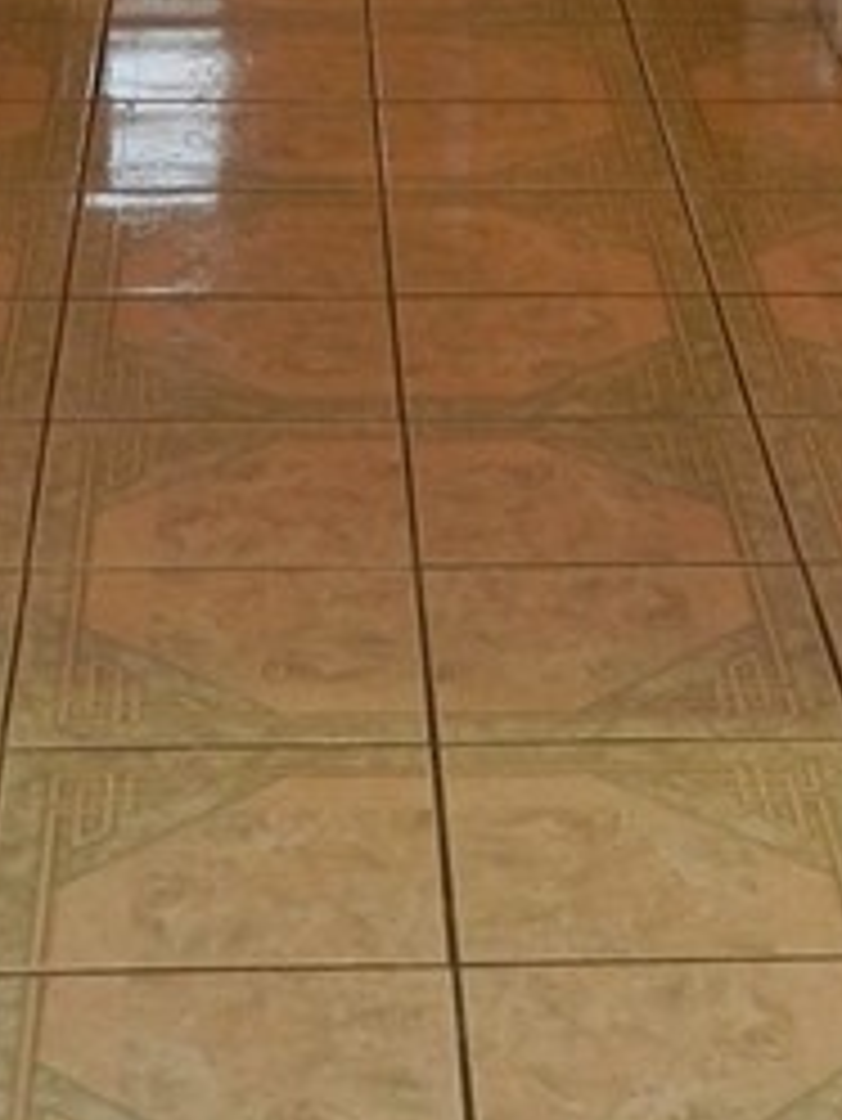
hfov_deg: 12.9
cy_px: -378
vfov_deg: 16.1
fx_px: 3726
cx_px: 576
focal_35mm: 115
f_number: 3.6
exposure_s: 1/30
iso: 200
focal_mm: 5
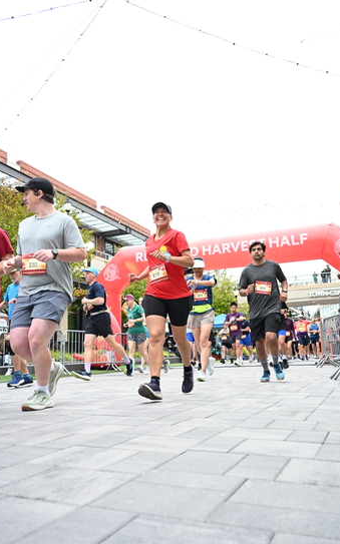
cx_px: 170
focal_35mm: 32
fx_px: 468
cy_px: 275
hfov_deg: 40.0
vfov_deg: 60.4
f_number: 4
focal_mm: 30.5
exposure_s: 1/640
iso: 2000
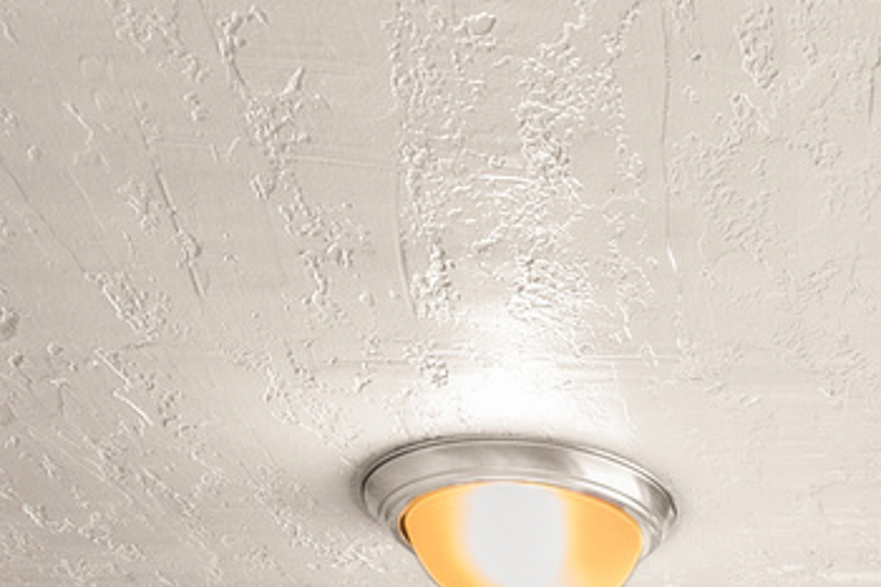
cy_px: 1418
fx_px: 2006
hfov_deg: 23.4
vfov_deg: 12.7
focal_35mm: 82
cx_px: 944
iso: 400
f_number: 7.1
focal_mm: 14
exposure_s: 1/10
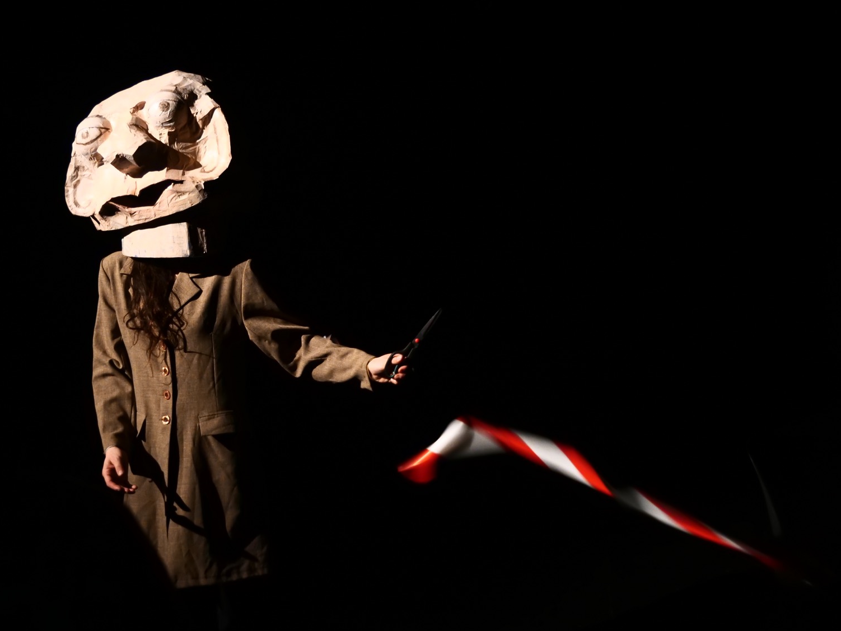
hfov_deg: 43.7
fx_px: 1045
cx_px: 356
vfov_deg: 33.6
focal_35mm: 43
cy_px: 310
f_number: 3.8
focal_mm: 17
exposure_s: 1/30
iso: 3200
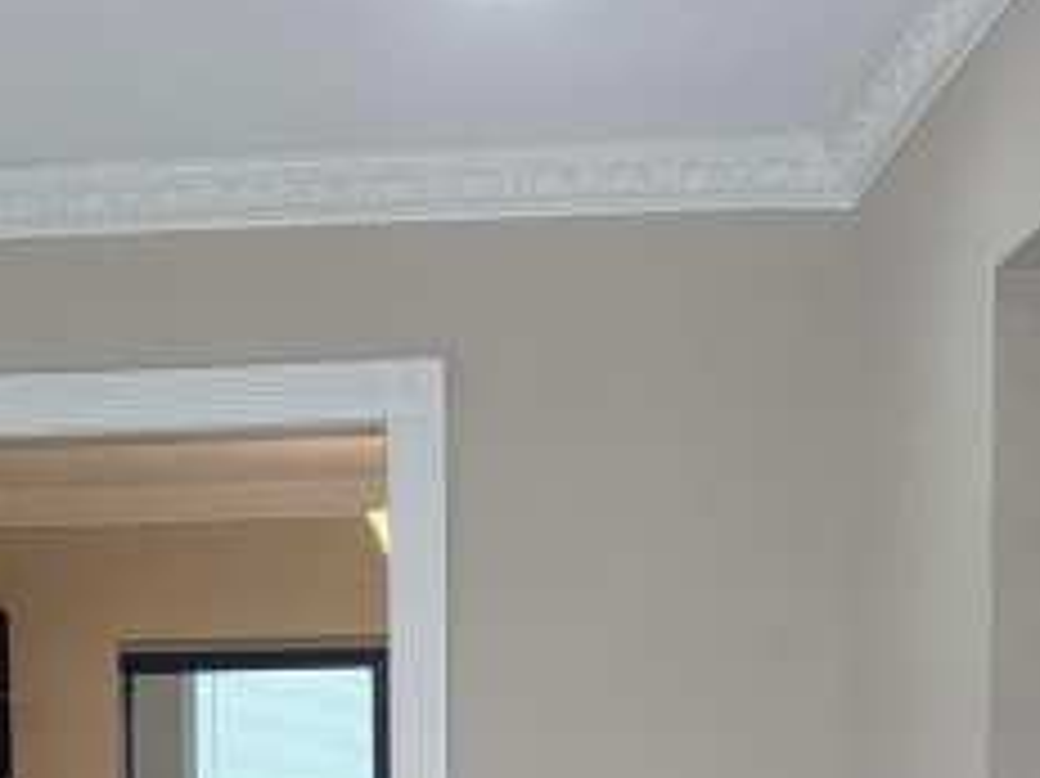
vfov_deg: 15.1
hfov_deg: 21.4
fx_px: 2703
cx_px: 140
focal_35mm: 90
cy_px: 1183
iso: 100
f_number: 1.6
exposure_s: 1/120
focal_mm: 5.96
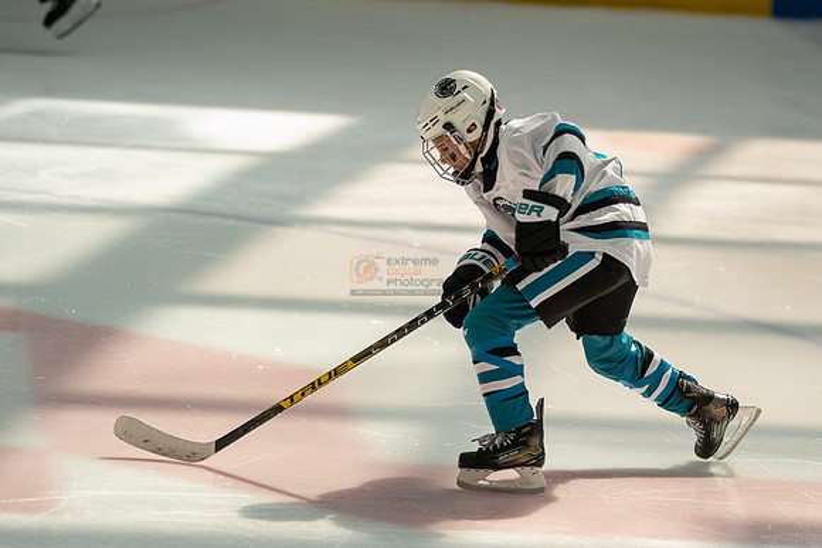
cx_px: 528
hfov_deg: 9.6
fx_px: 4870
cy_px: 251
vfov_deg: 6.4
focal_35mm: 213
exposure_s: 1/5000
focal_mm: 166
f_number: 3.2
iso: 1600
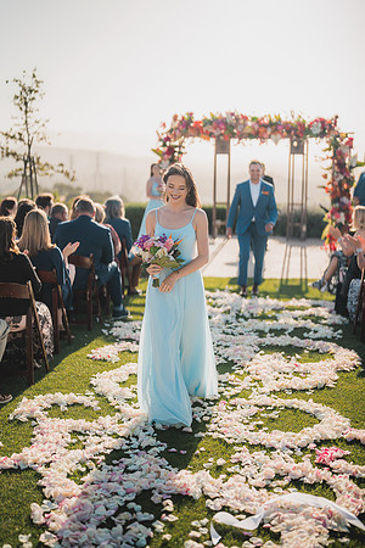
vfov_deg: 39.6
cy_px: 274
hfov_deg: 27.0
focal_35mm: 50
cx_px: 182
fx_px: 760
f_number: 1.2
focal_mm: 50
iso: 100
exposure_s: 1/8000
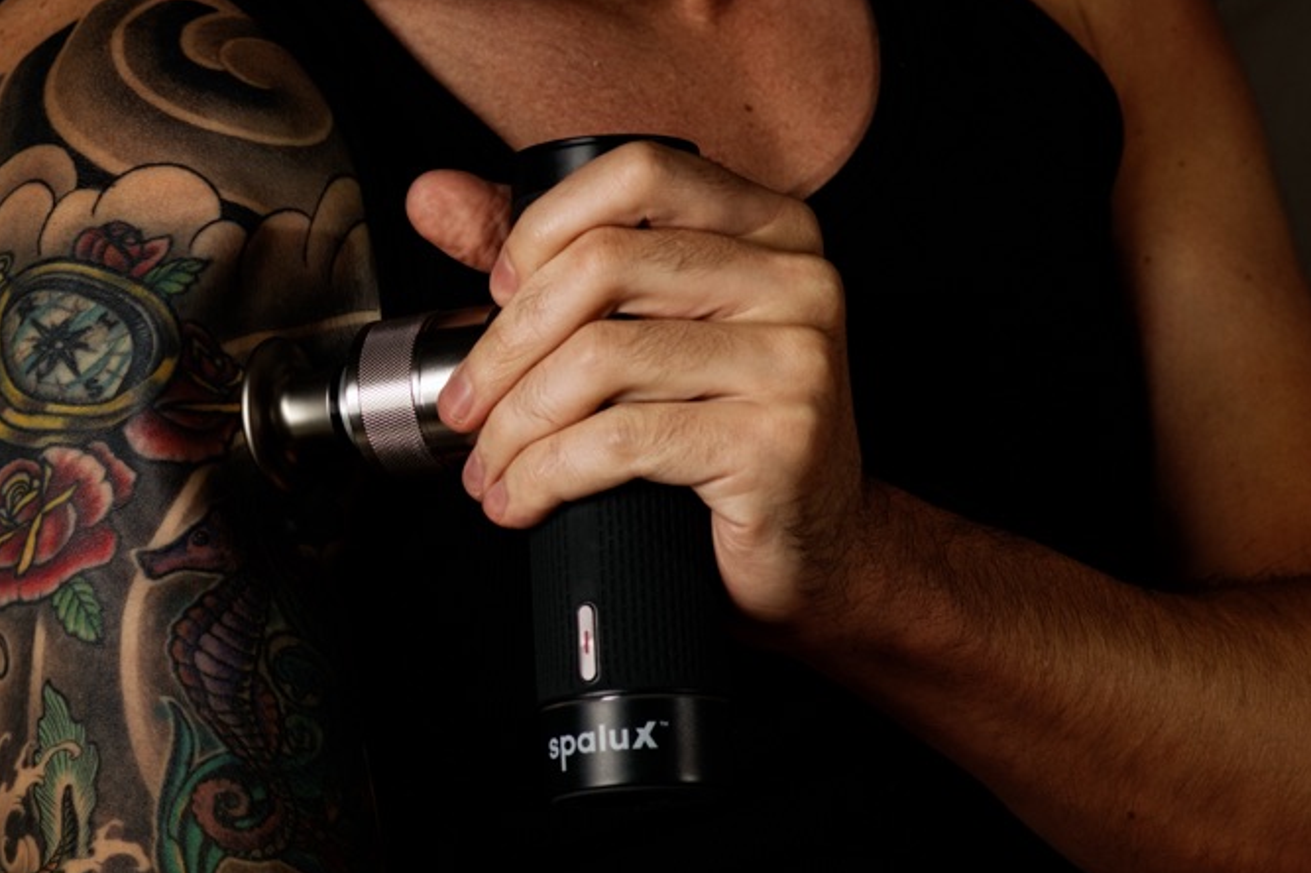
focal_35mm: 180
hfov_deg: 11.4
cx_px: 202
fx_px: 6551
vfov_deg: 7.6
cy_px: 387
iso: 160
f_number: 7.1
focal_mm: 100
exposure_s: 1/250
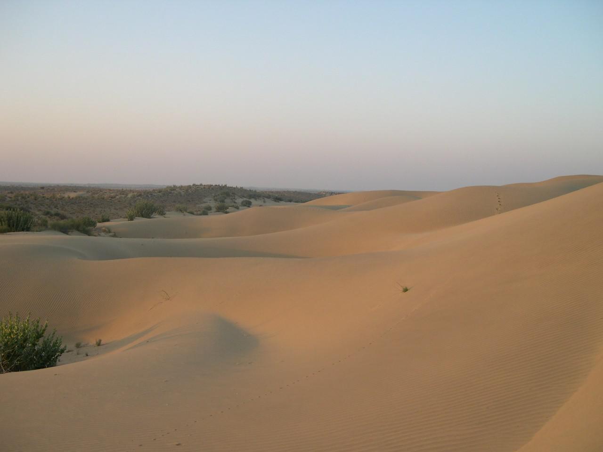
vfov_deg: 37.7
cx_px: 302
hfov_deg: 49.0
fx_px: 662
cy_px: 226
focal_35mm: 38
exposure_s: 1/252
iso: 100
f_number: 2.8
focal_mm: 8
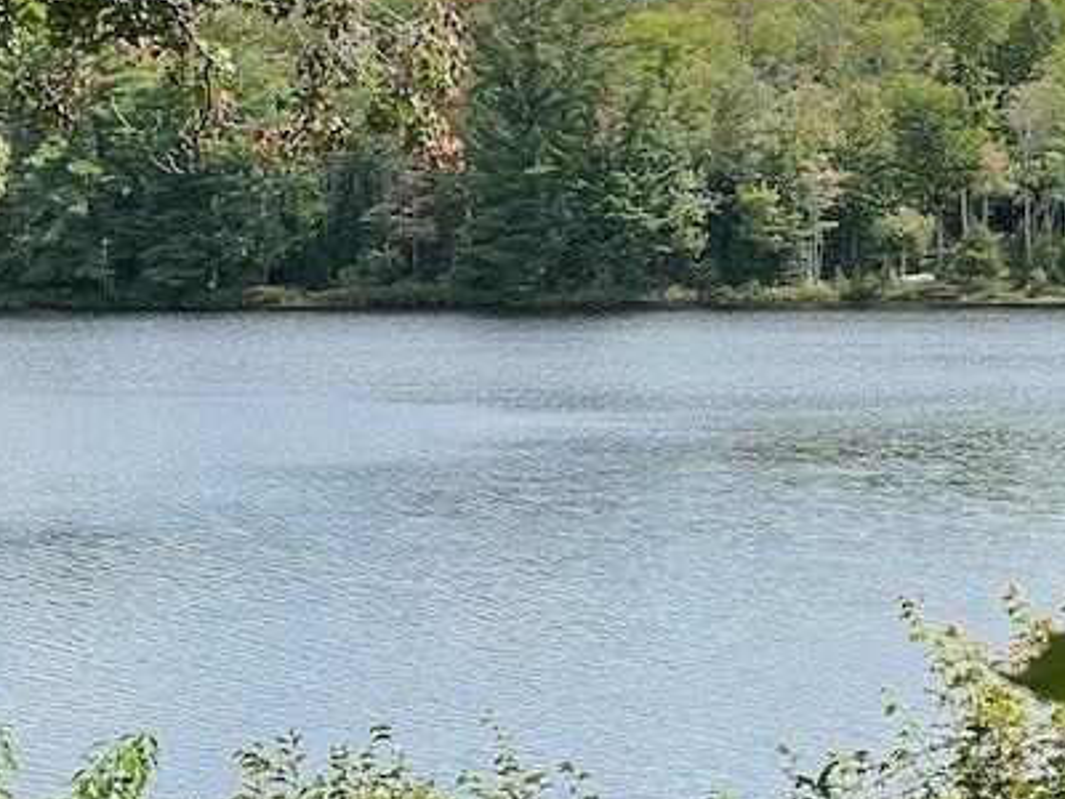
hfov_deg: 14.8
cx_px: 796
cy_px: 471
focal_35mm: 133
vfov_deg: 11.1
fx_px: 4092
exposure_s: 1/1332
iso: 25
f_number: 2
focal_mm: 6
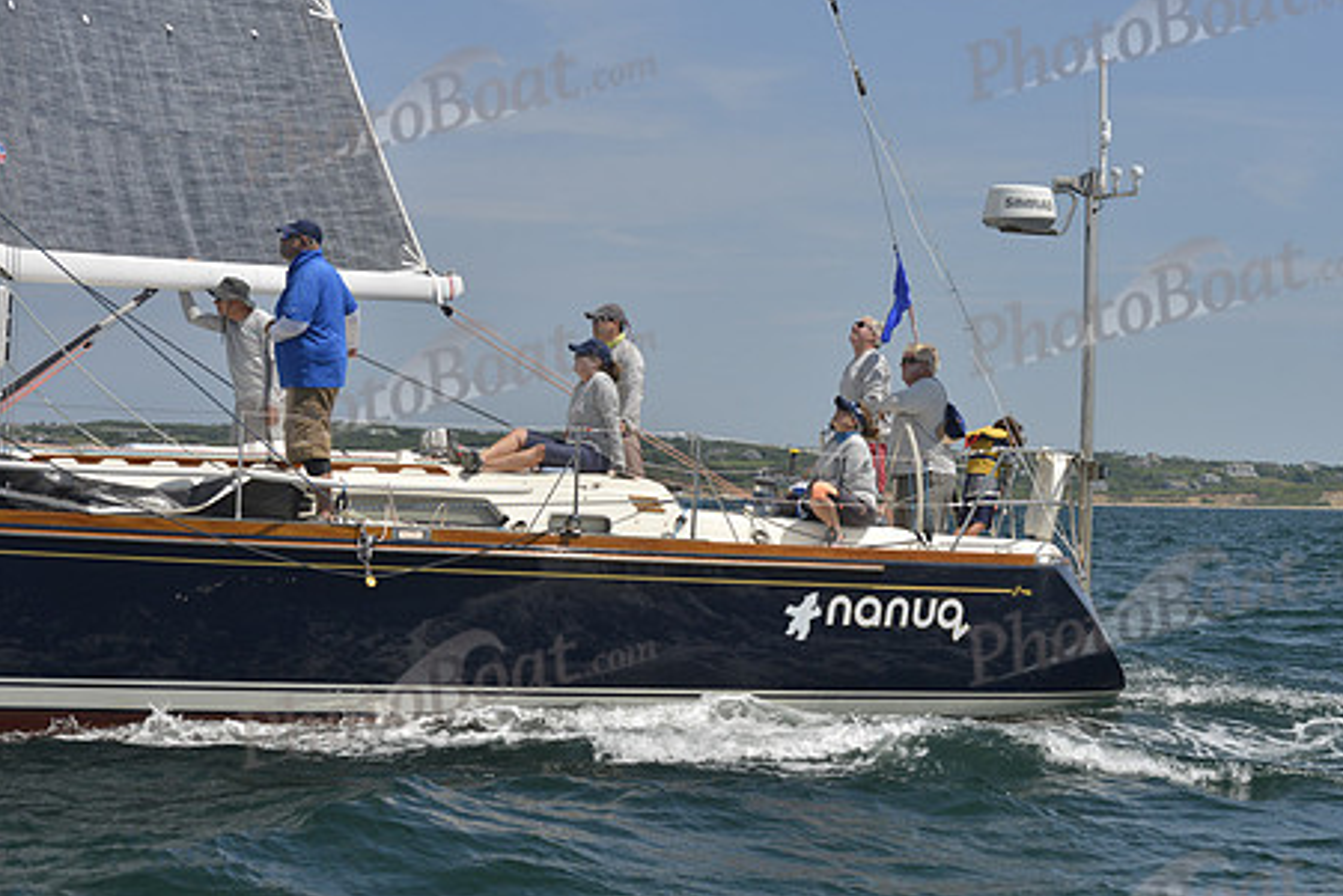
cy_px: 496
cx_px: 813
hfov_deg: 22.6
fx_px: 3358
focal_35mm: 90
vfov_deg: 15.2
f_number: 8
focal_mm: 70
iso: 400
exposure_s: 1/800
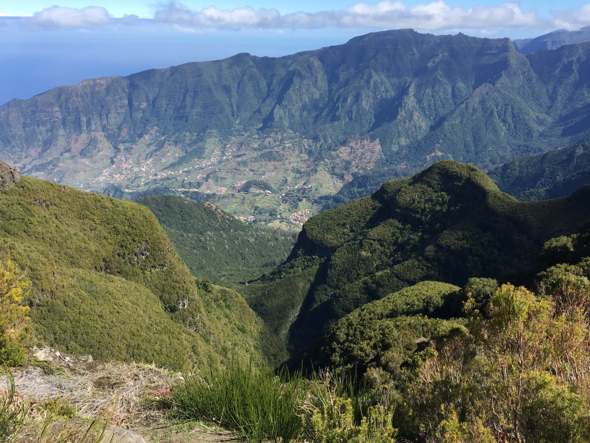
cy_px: 222
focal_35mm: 29
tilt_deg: -18.7
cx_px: 295
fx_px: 494
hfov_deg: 61.7
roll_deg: -1.8
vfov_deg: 48.2
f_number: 2.2
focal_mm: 4.15
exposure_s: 1/1199
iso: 32
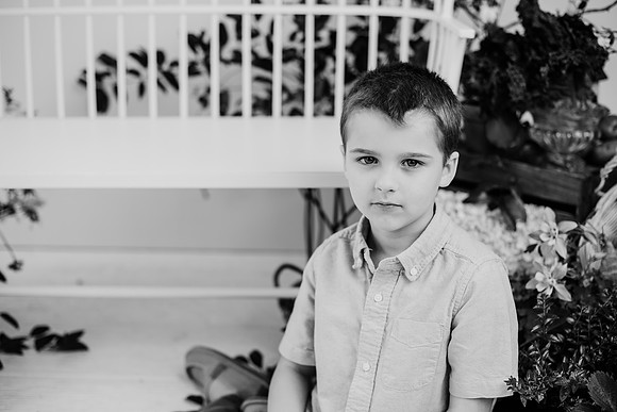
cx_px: 316
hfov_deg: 38.0
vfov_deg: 25.9
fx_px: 896
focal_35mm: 52
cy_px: 206
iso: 100
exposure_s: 1/160
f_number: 2.5
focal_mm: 50
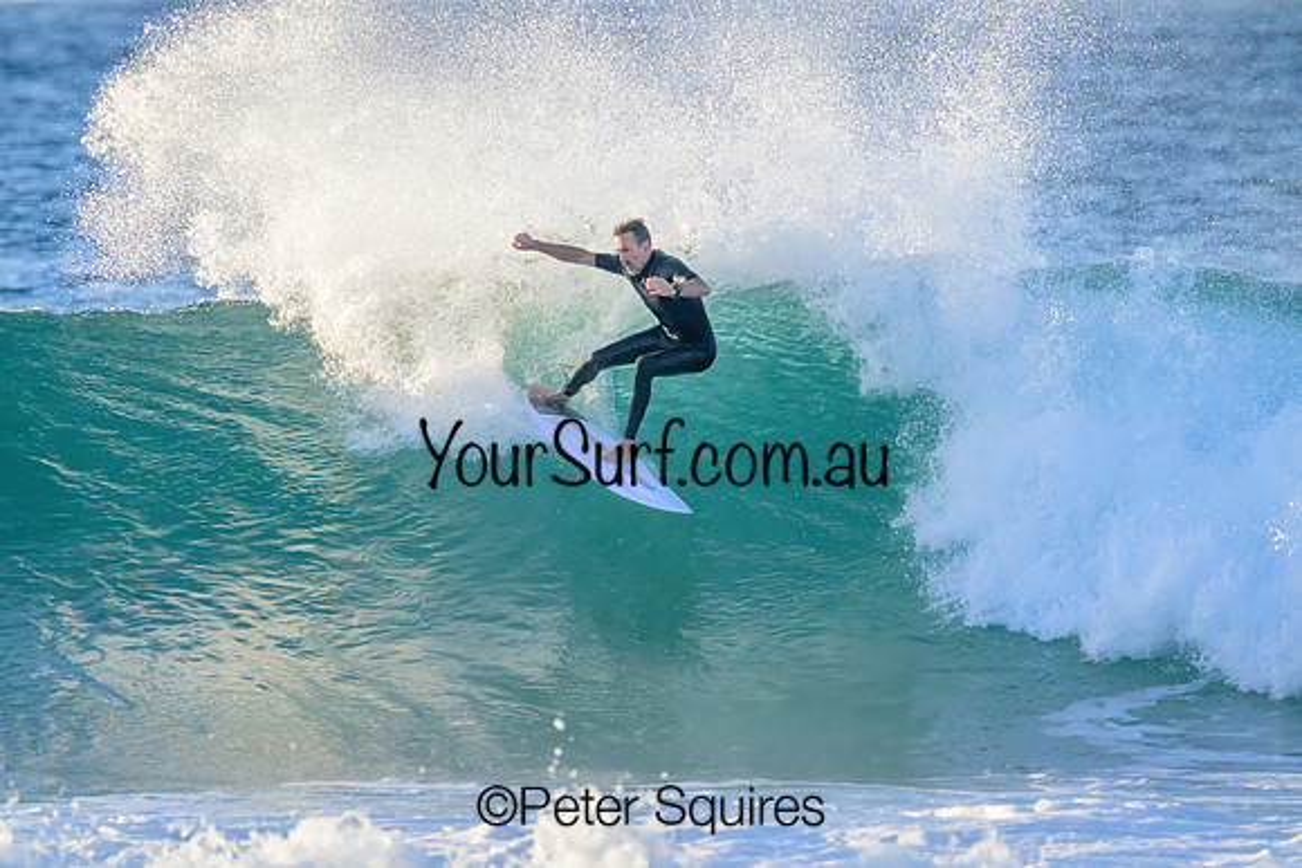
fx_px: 28939
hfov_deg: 2.6
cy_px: 434
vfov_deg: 1.7
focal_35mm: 800
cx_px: 651
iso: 4000
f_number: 11
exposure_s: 1/2000
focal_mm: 800
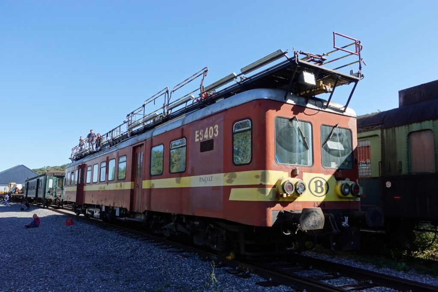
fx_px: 341
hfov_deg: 65.5
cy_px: 146
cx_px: 219
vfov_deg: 46.4
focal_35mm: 28
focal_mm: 10.42
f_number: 4
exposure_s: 1/320
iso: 125
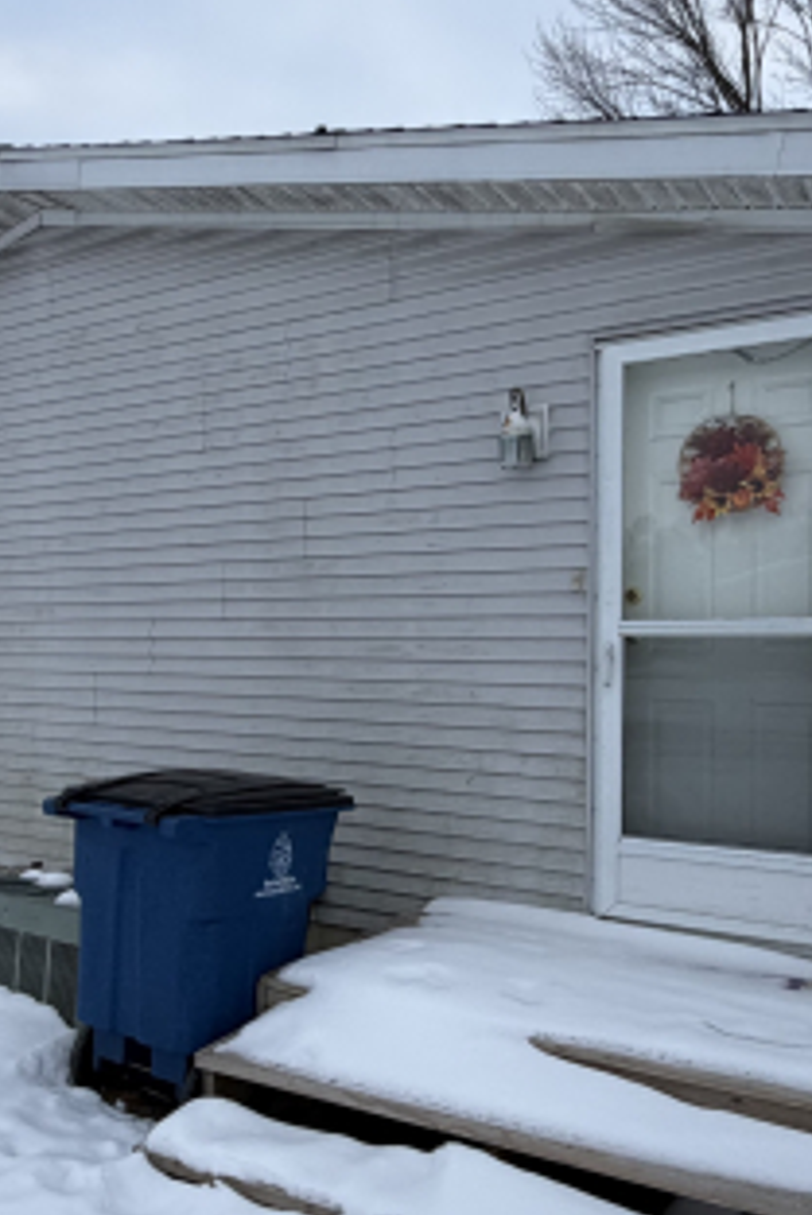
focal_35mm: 31
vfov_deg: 60.2
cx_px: 371
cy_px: 640
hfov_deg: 42.3
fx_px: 1048
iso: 64
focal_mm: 2.22
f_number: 2.2
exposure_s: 1/433
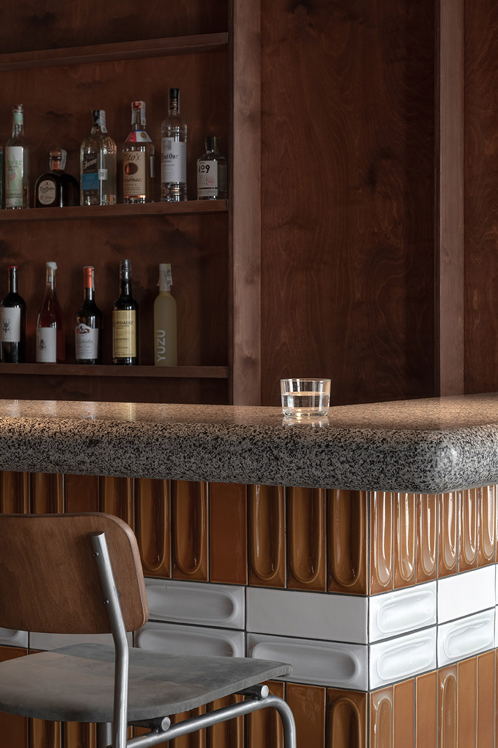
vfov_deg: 24.8
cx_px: 237
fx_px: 1704
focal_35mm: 82
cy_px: 328
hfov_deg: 16.6
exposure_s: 1/4
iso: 250
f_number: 13
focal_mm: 71
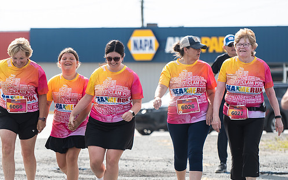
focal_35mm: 229
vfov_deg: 5.7
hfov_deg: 9.1
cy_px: 94
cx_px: 76
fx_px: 1798
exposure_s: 1/1600
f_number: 4.5
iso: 250
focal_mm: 140
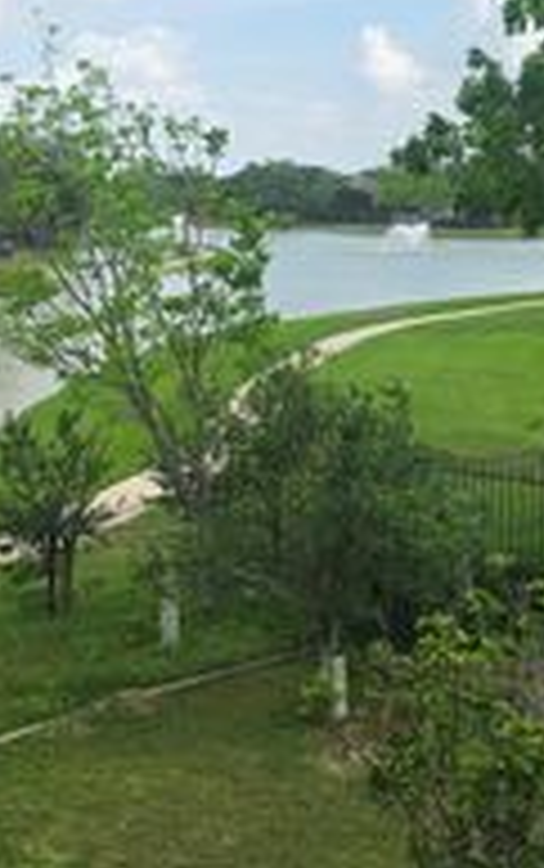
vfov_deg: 32.4
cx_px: 207
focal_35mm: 63
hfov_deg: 20.6
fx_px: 1491
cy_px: 353
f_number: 1.7
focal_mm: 6.3
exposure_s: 1/3891
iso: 80
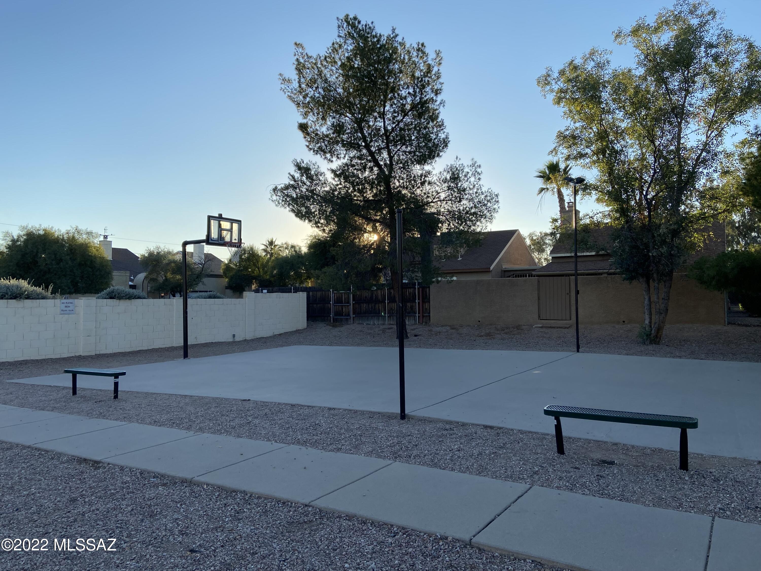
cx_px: 380
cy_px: 286
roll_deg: +1.0
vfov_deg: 53.1
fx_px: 572
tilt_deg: +1.7
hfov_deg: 67.3
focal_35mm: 26
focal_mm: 4.25
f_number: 1.8
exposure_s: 1/1330
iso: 32
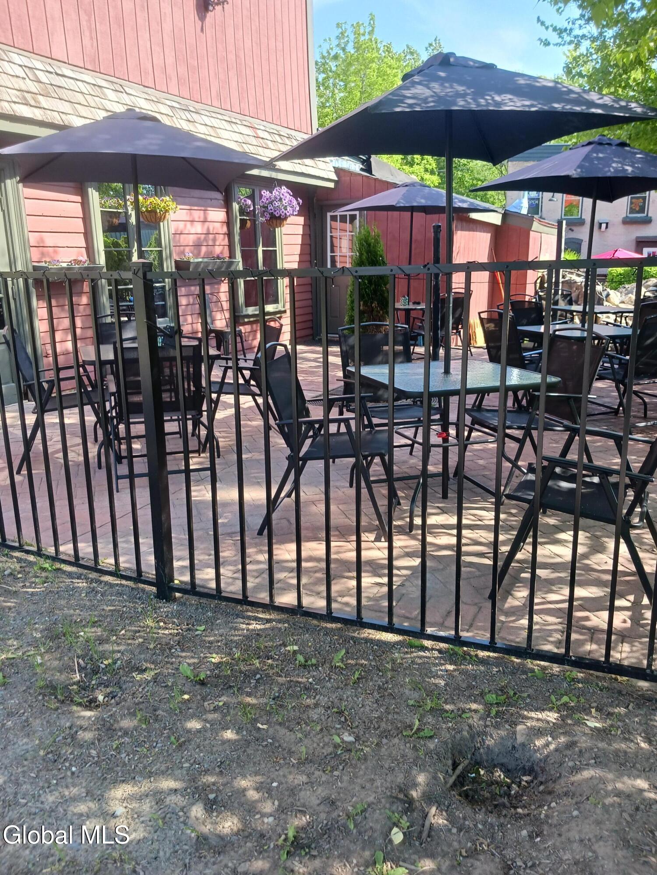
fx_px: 683
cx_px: 328
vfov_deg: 65.3
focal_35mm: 27
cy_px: 438
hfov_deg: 51.4
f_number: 1.8
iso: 32
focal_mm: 4
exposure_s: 1/100
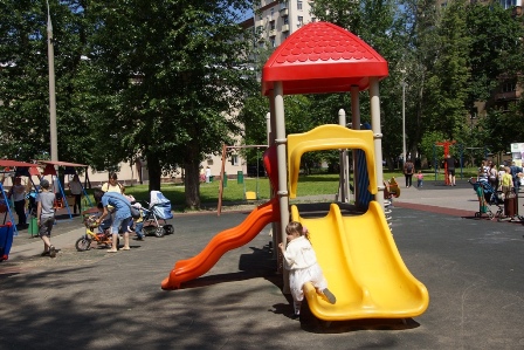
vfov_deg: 36.9
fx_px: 524
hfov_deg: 53.1
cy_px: 175
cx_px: 262
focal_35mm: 36
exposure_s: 1/800
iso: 250
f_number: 8
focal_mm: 24
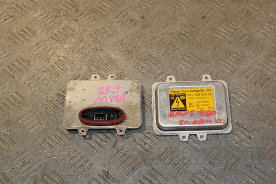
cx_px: 138
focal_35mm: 57
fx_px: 437
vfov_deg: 23.8
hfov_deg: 35.1
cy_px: 92
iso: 800
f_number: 9
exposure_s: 1/200
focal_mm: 38
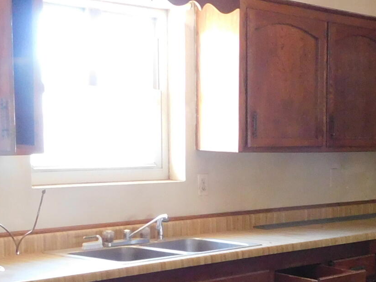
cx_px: 441
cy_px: 226
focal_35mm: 84
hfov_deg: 21.7
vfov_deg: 17.4
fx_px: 913
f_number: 3
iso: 400
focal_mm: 4
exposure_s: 1/8
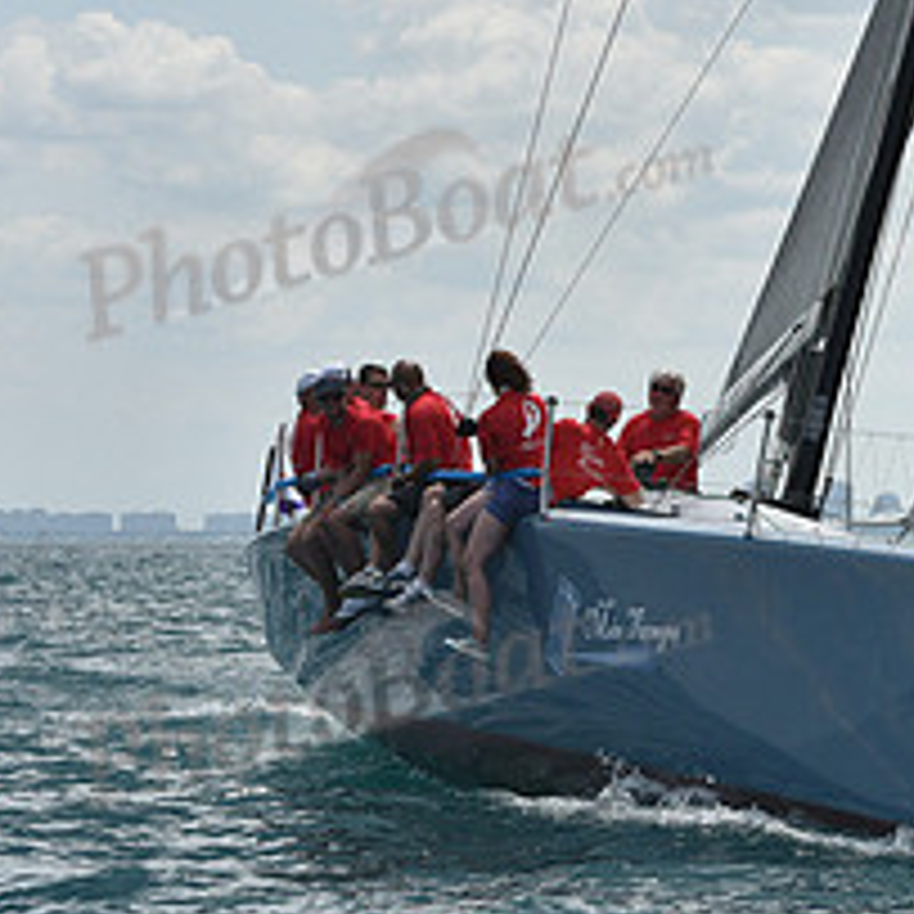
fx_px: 5437
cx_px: 950
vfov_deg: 9.6
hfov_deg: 9.5
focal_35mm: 182
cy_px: 394
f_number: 8
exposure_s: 1/1250
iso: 250
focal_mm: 75
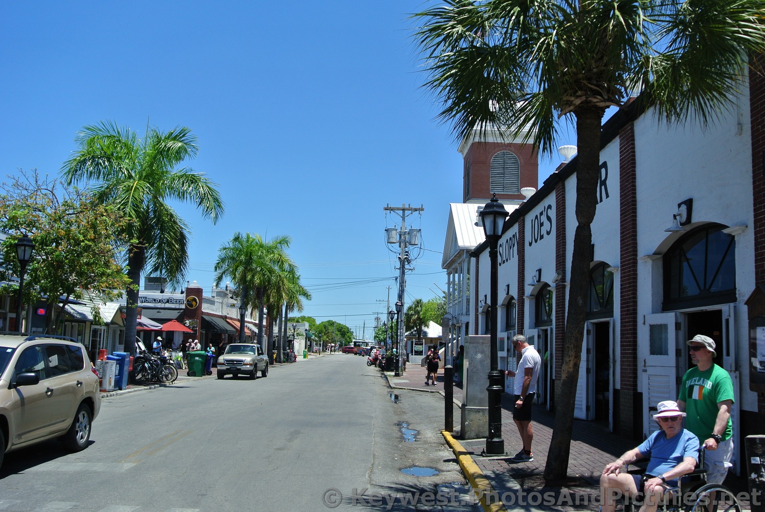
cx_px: 382
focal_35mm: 34
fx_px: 723
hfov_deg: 55.7
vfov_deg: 39.0
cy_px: 256
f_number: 5
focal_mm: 12.7
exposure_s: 1/800
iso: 100
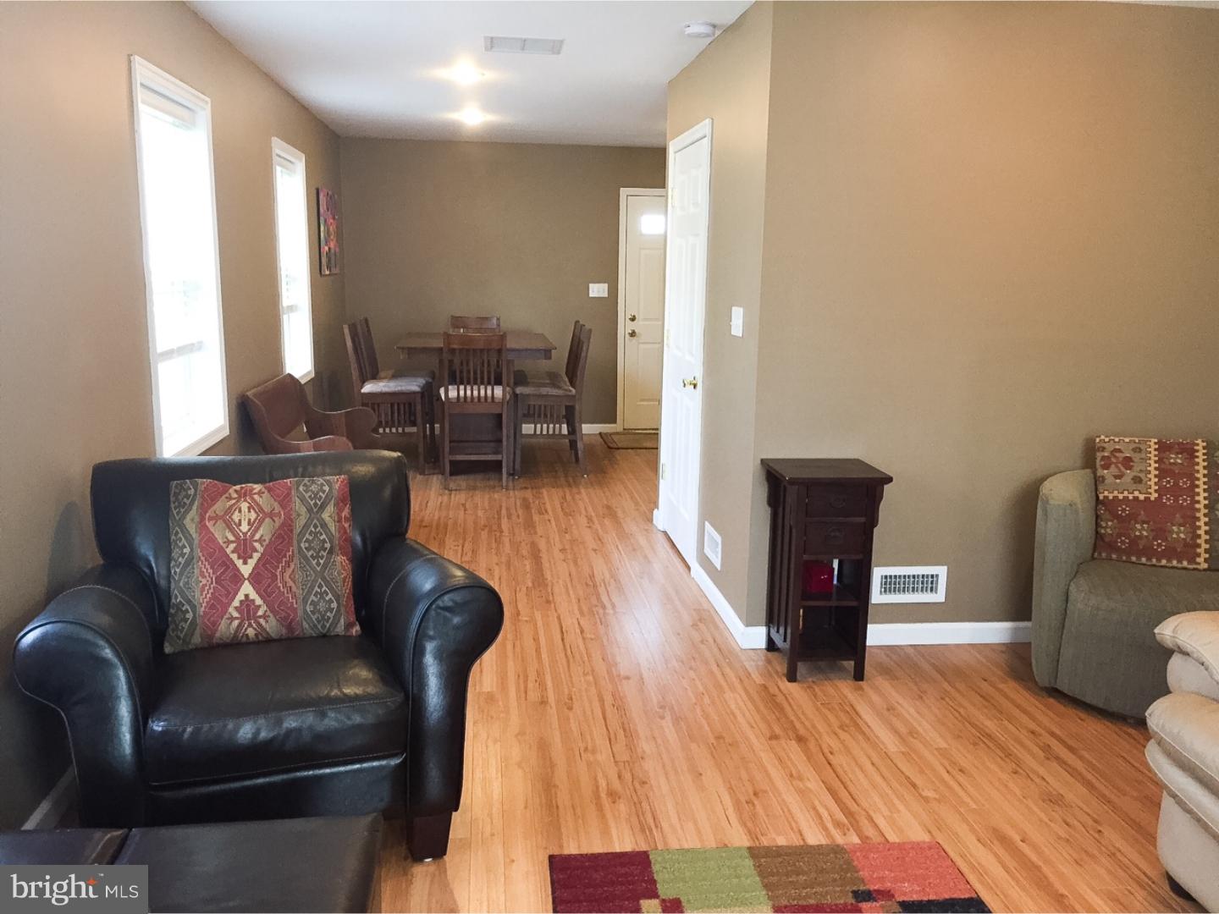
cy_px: 457
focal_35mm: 29
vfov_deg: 48.2
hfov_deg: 61.7
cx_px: 610
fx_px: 1021
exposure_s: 1/30
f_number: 2.2
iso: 125
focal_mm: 4.15
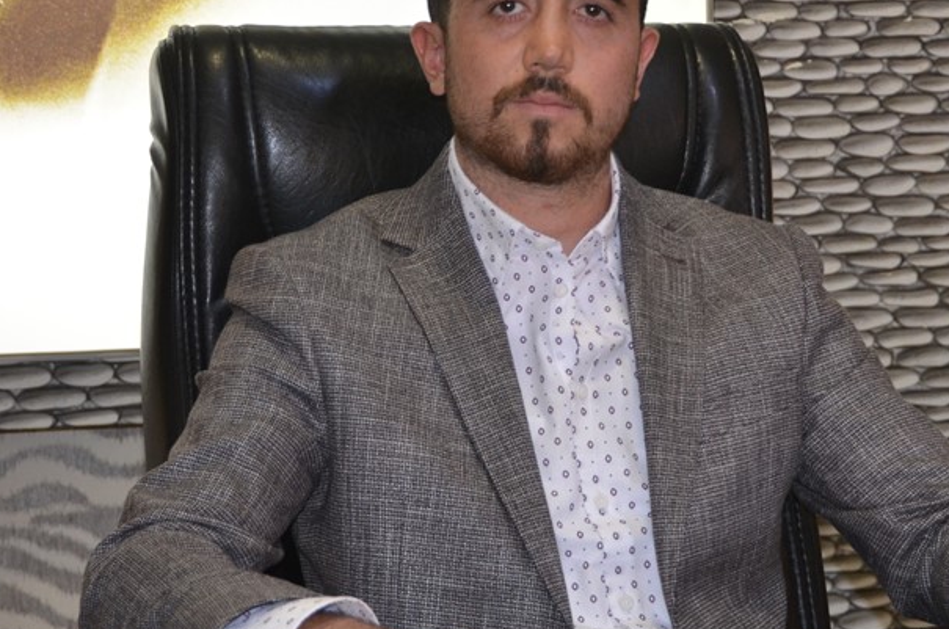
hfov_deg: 15.7
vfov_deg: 10.4
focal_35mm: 131
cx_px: 560
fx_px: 3447
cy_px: 217
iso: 720
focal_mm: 48
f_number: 4.5
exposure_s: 1/60
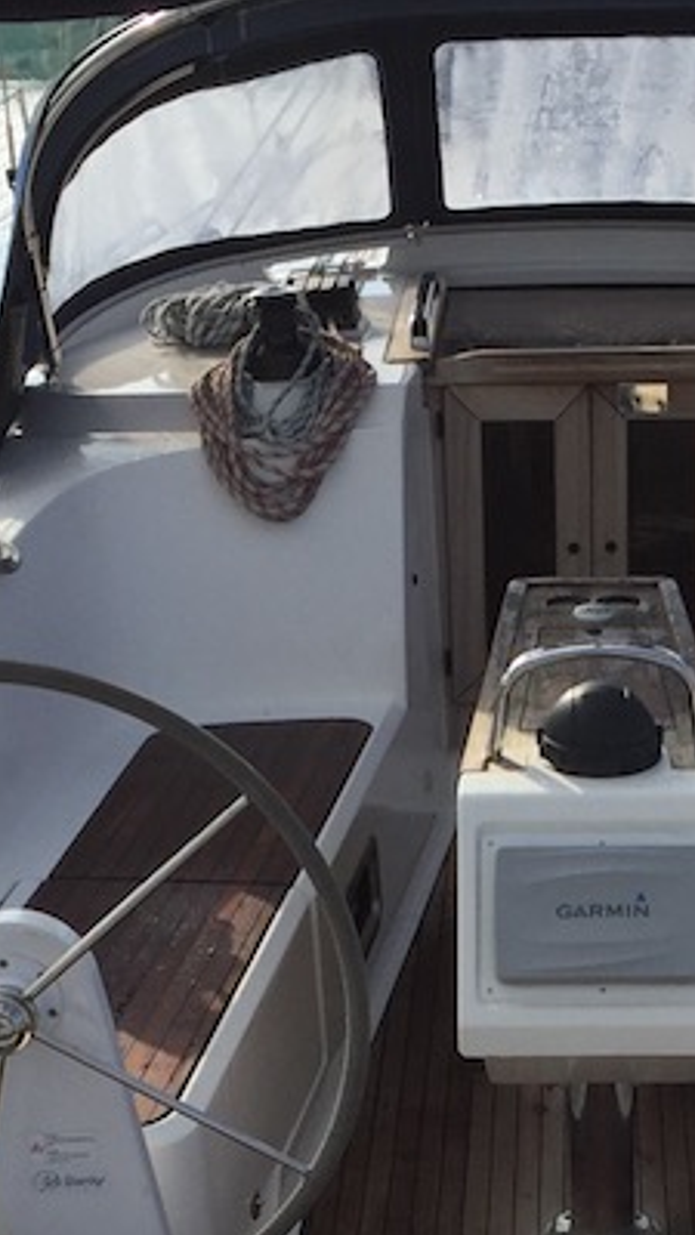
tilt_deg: -26.2
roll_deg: +0.1
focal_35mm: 85
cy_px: 1173
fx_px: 2785
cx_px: 588
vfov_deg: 24.1
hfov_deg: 14.1
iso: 32
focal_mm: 4.15
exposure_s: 1/2475
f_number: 2.2
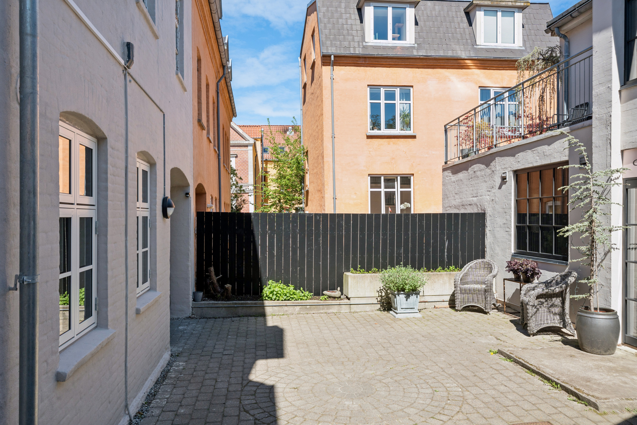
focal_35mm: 27
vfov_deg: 47.9
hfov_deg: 67.4
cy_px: 212
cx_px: 318
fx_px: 478
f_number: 10
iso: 400
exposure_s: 1/400
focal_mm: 27
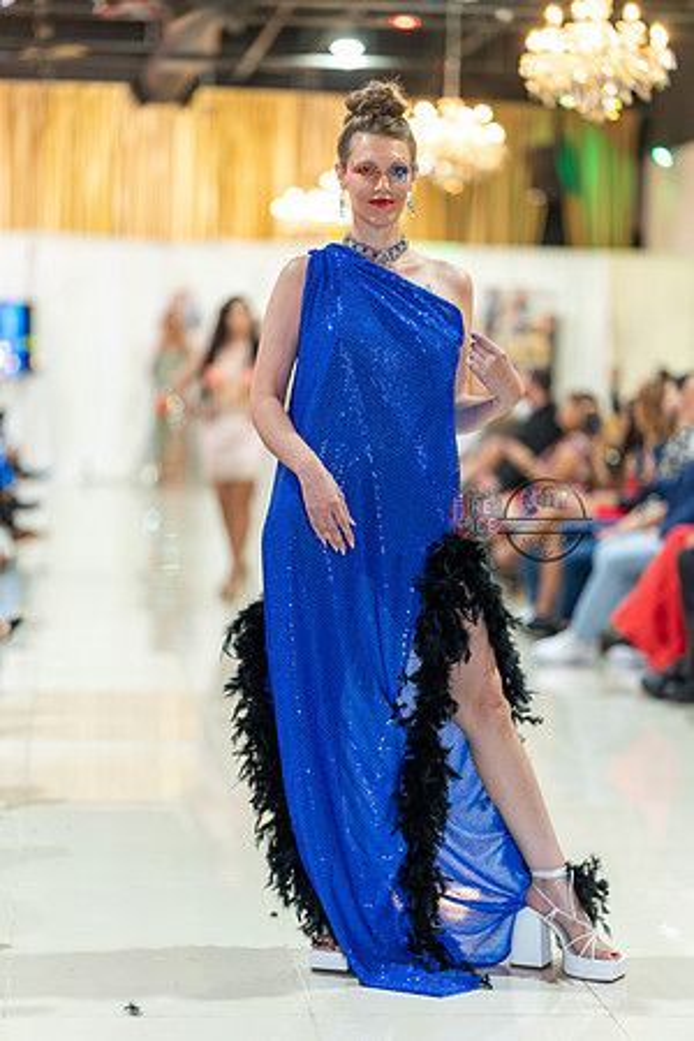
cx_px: 347
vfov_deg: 23.9
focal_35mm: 85
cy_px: 520
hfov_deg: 16.1
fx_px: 2458
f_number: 1.4
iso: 400
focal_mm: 85
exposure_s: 1/160
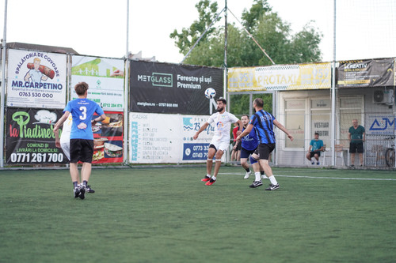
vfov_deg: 16.1
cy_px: 132
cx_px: 198
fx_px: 935
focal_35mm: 85
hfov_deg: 23.9
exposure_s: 1/1600
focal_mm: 85
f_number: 2.2
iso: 2000
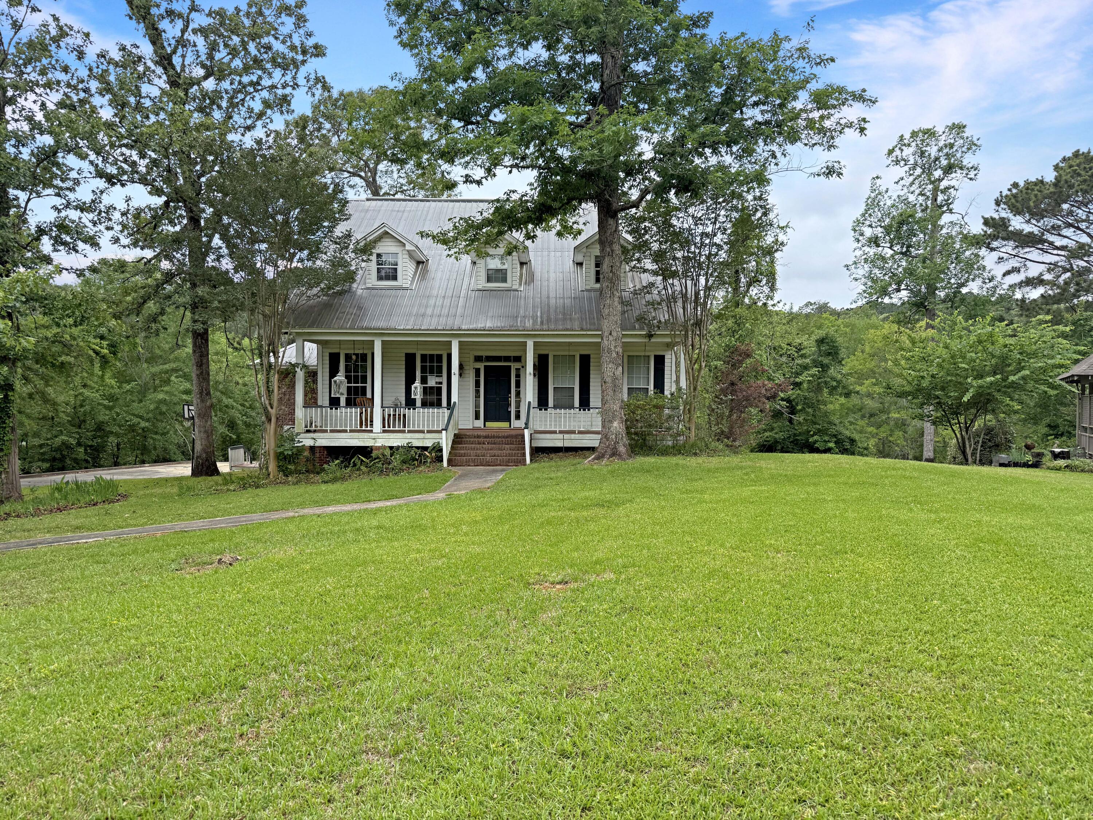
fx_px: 758
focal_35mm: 24
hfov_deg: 71.6
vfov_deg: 56.8
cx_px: 546
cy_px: 410
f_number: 1.78
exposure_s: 1/2445
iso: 100
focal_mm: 6.76
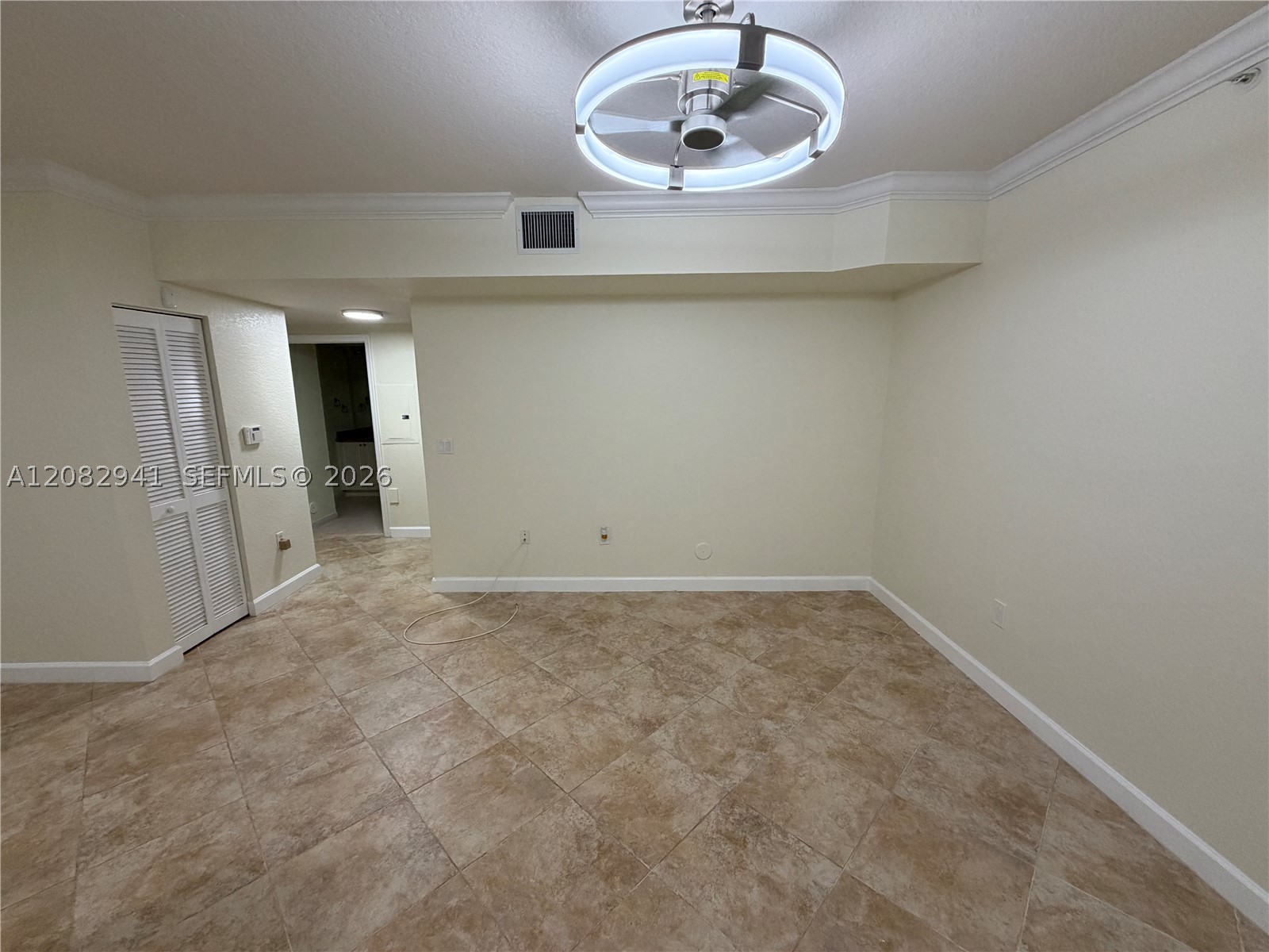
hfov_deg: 102.1
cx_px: 634
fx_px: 513
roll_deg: +0.7
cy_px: 476
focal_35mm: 14
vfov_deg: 85.7
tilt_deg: -10.9
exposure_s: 1/119
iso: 250
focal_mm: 2.22
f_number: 2.2
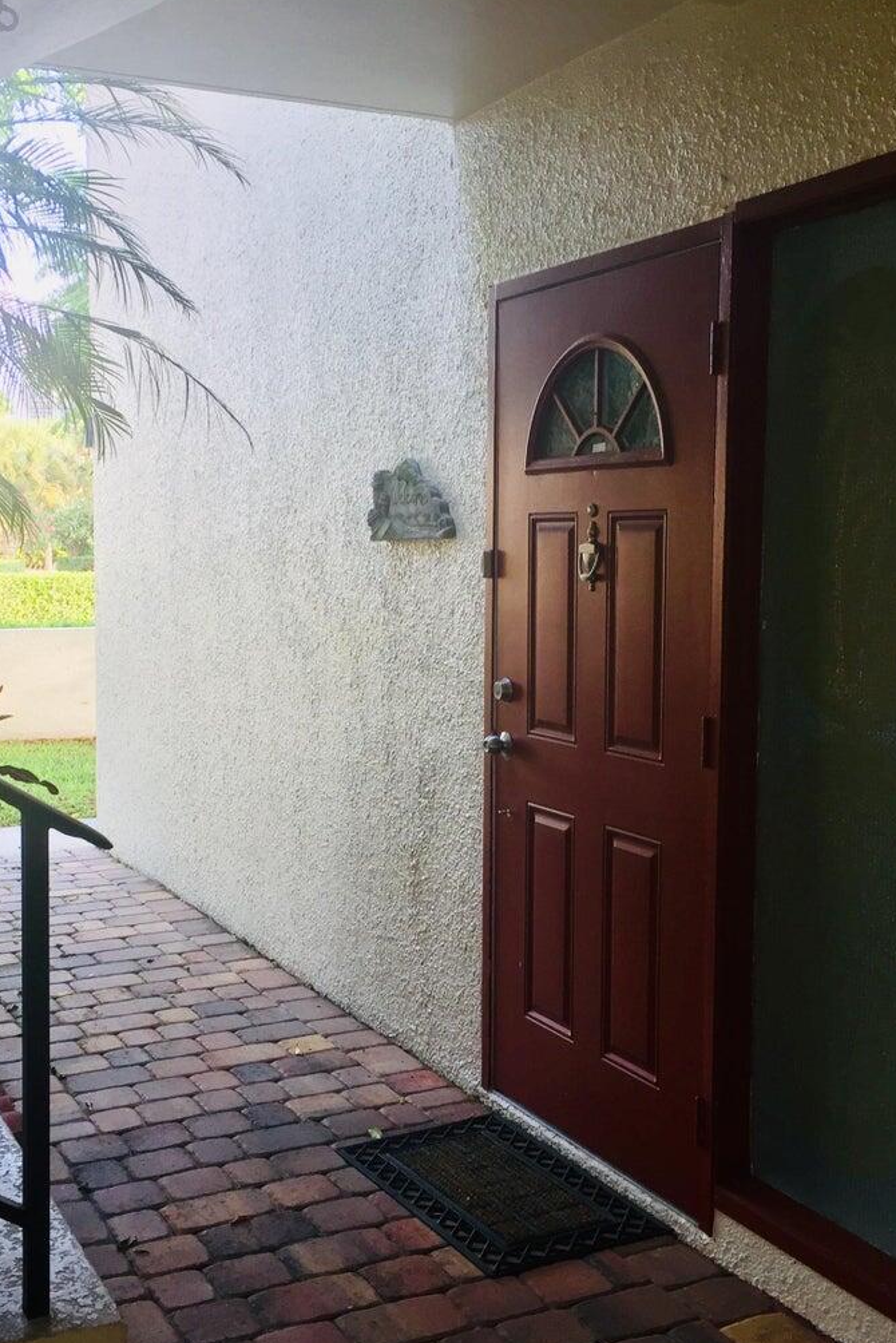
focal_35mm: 41
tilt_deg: -4.9
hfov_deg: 32.6
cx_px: 411
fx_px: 1529
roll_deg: -1.4
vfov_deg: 47.4
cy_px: 676
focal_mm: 4.15
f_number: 2.2
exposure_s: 1/40
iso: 32
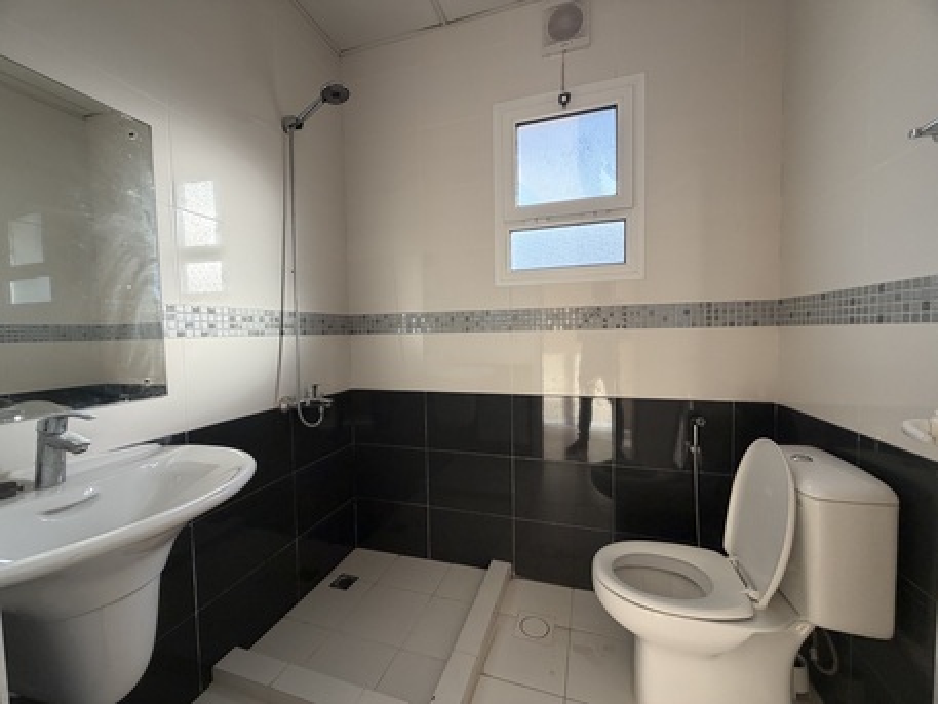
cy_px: 352
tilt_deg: -2.9
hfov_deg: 102.0
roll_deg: +1.2
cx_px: 469
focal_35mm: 14
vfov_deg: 85.7
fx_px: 379
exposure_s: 1/121
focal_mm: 2.22
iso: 160
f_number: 2.2
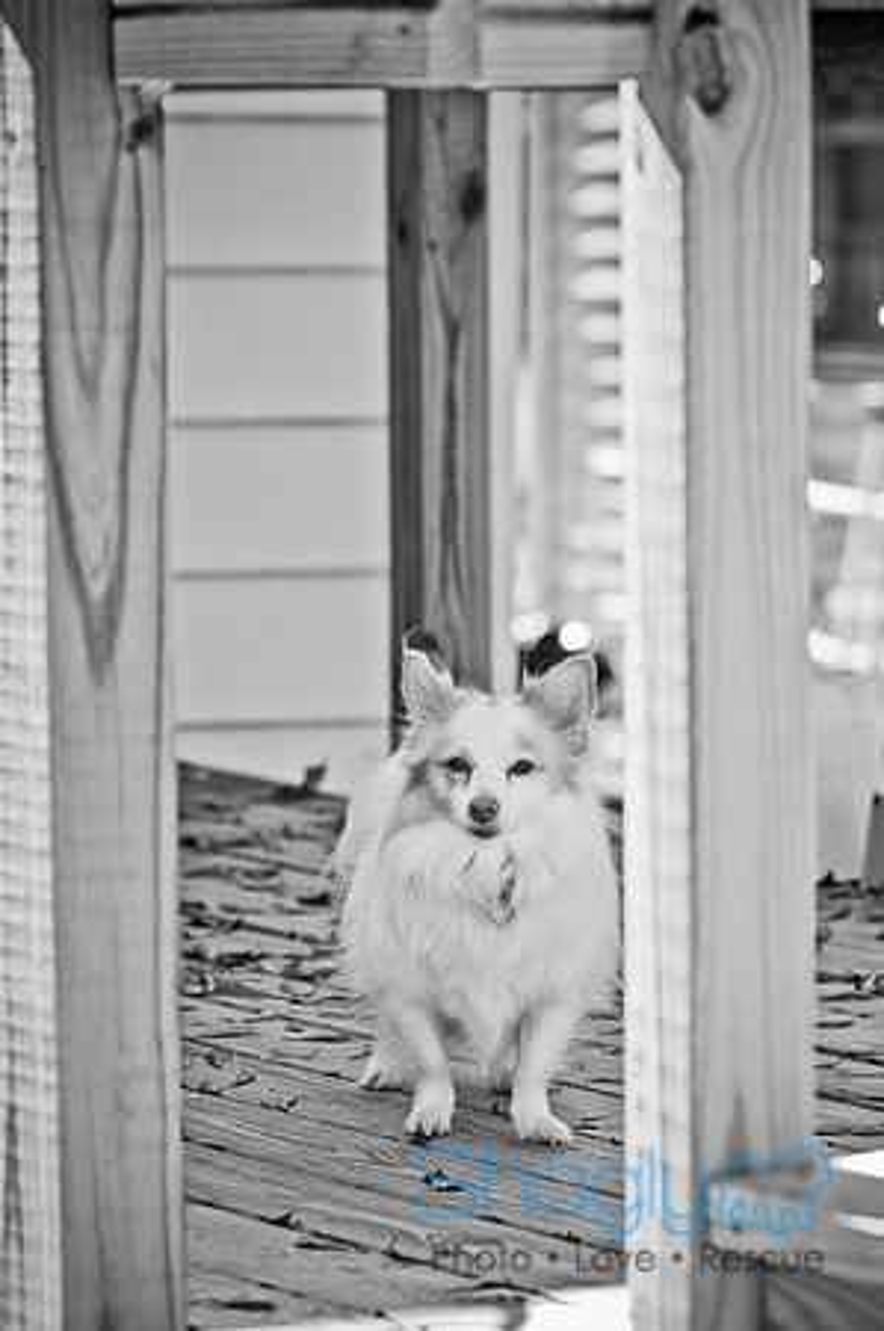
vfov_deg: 11.4
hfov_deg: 7.6
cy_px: 666
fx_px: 6645
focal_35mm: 180
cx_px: 442
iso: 200
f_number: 5
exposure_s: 1/320
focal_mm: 120
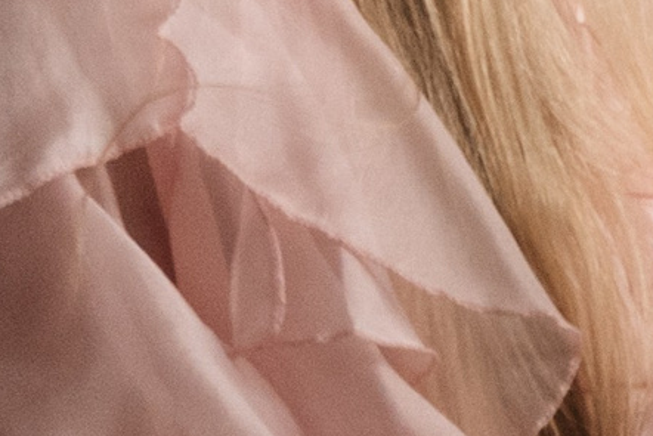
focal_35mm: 139
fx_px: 2522
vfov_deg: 9.8
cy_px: 45
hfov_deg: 12.7
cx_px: 1343
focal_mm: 16
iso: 2000
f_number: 3.5
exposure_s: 1/250
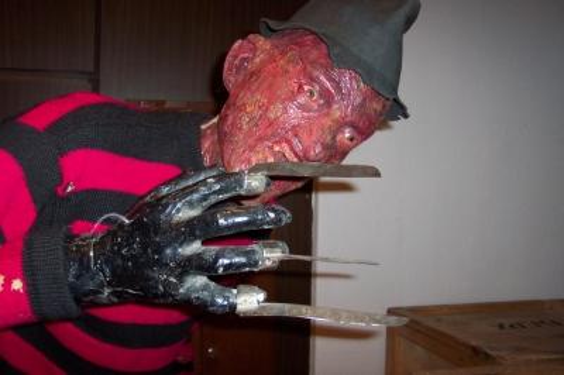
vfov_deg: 35.0
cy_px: 188
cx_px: 282
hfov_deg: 50.7
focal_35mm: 38
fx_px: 595
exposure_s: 1/30
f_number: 2.8
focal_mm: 8
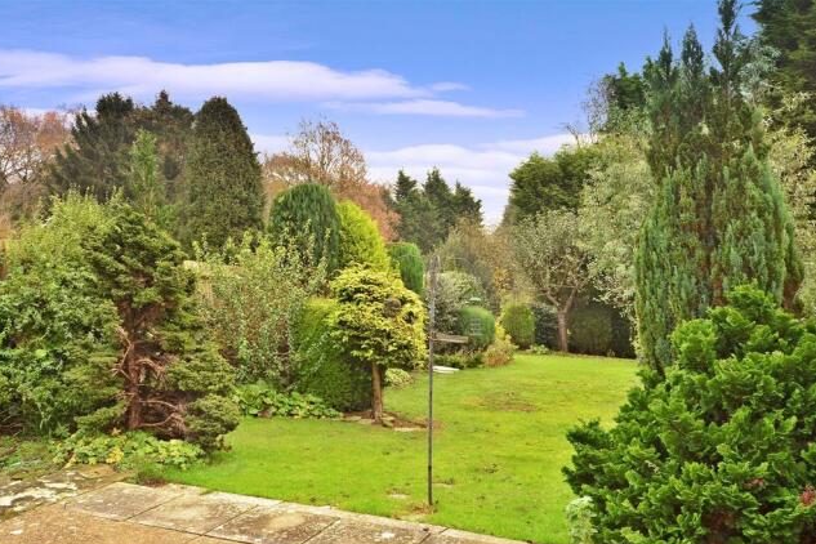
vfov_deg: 42.3
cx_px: 402
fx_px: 703
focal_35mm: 31
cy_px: 278
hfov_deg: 60.3
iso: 200
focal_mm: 20
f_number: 13
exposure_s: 1/8
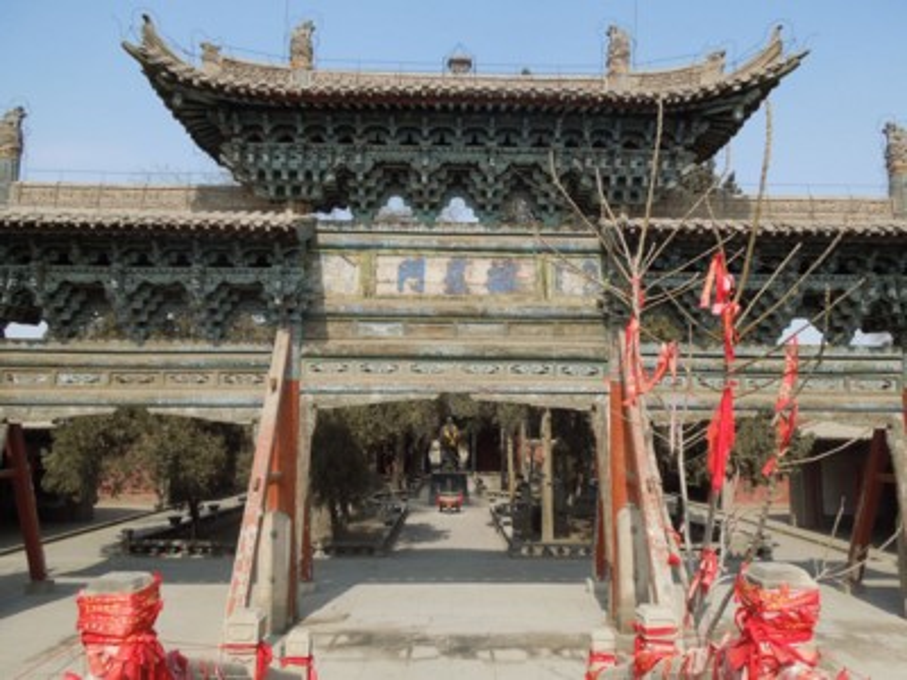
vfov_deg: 54.9
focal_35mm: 25
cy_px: 340
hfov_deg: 69.4
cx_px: 454
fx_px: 655
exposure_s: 1/1000
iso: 100
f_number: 3.3
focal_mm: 4.5
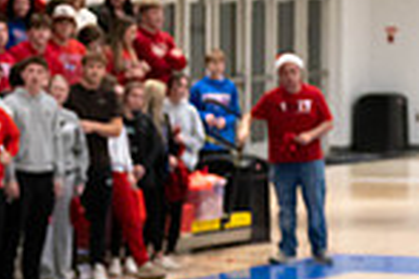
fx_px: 3817
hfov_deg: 6.2
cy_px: 266
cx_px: -176
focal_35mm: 328
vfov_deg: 4.2
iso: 4000
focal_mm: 70
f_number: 2.8
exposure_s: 1/1000
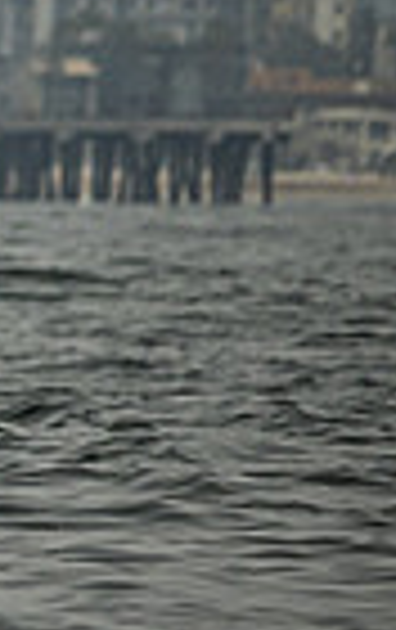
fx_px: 25693
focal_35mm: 1494
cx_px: -1241
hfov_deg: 0.9
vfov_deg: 1.4
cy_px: -177
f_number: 5
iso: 250
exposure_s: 1/4000
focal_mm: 260
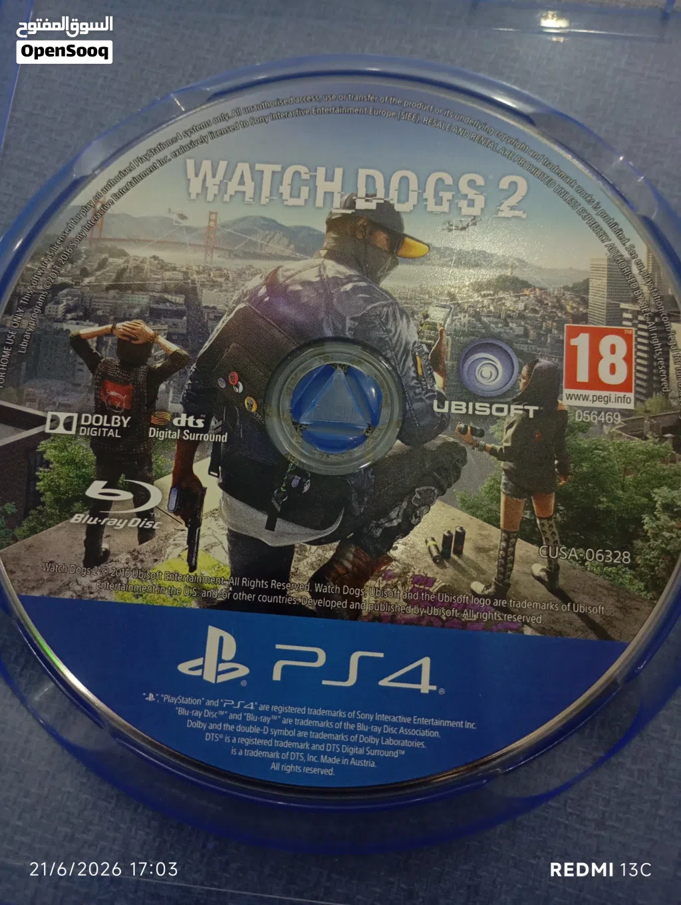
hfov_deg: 49.9
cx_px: 340
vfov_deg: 63.4
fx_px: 733
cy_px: 452
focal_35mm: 28
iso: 854
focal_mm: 4.27
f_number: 1.8
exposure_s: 1/33.3
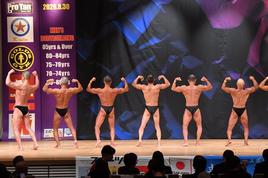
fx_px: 1005
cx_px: 134
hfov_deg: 15.2
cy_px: 89
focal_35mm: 135
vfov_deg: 10.2
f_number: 5.6
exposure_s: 1/400
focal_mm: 90
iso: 6400
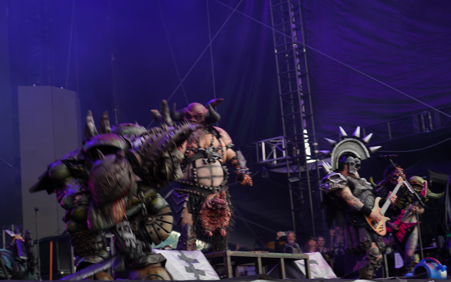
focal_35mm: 67
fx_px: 824
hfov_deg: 30.6
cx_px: 225
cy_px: 143
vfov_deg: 19.4
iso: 100
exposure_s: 1/80
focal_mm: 65
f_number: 4
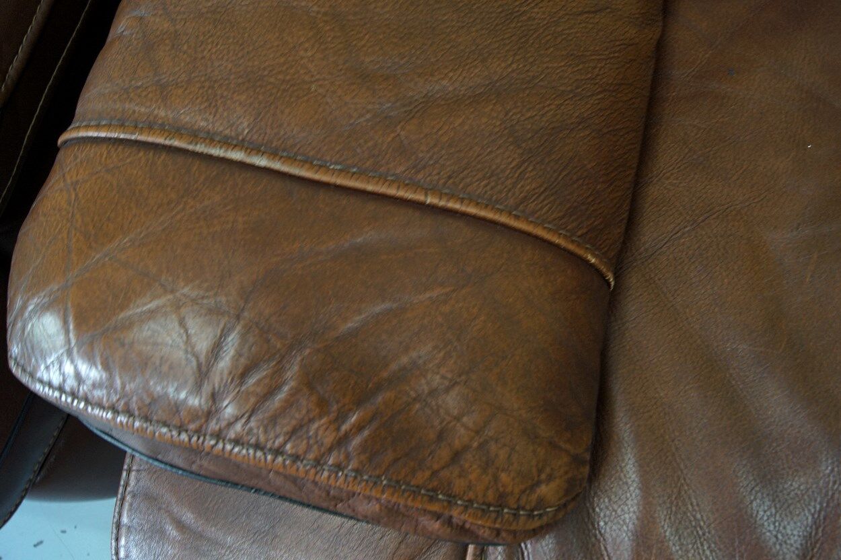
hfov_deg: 67.4
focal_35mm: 27
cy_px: 280
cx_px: 420
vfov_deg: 47.9
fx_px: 630
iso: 400
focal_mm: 18
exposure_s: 1/10
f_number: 8
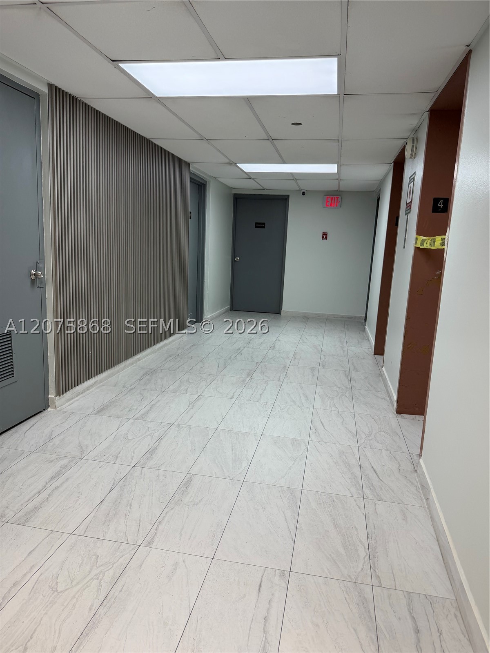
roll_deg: -2.7
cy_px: 326
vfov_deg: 71.6
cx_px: 245
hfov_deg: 56.8
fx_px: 453
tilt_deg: -10.5
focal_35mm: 24
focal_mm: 6.76
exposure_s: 1/193
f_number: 1.78
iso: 100
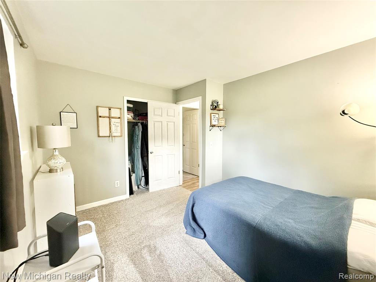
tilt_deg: -3.1
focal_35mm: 14
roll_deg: +0.1
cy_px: 141
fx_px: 152
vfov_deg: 85.7
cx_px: 188
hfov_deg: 102.1
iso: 500
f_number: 2.2
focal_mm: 2.22
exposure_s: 1/60
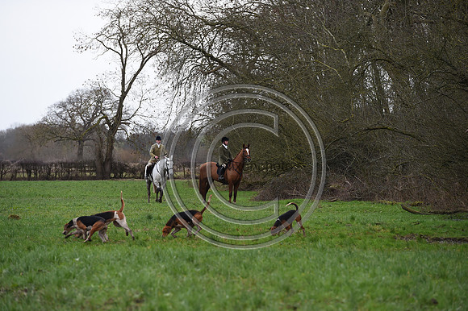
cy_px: 156
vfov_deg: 6.9
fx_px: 2598
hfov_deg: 10.3
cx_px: 234
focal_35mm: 200
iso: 1000
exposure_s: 1/1250
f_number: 5.6
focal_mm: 200
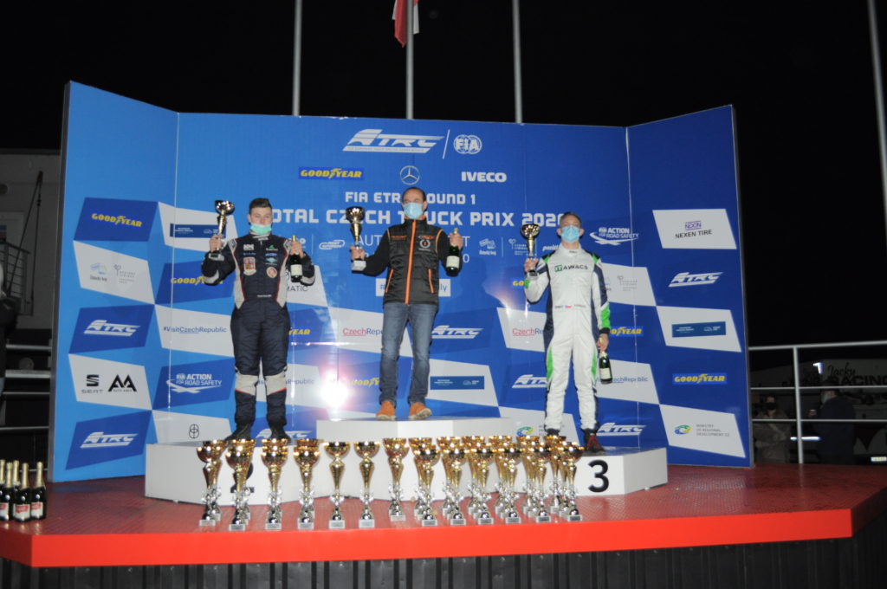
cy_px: 294
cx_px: 444
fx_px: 812
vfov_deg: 39.9
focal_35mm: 33
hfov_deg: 57.3
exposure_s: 1/60
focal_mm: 22
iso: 800
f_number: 4
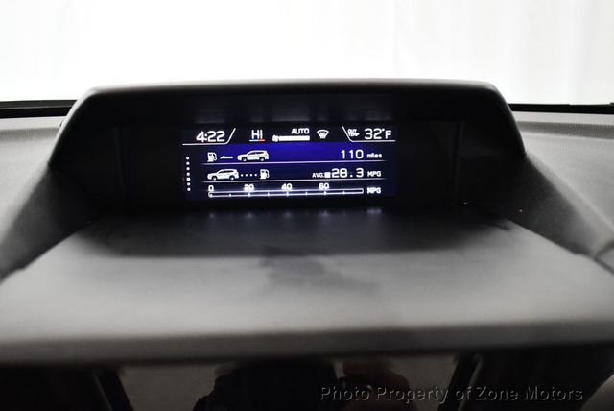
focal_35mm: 36
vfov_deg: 36.9
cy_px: 206
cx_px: 307
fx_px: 615
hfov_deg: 53.1
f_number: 3.5
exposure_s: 1/125
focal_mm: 18
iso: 2800
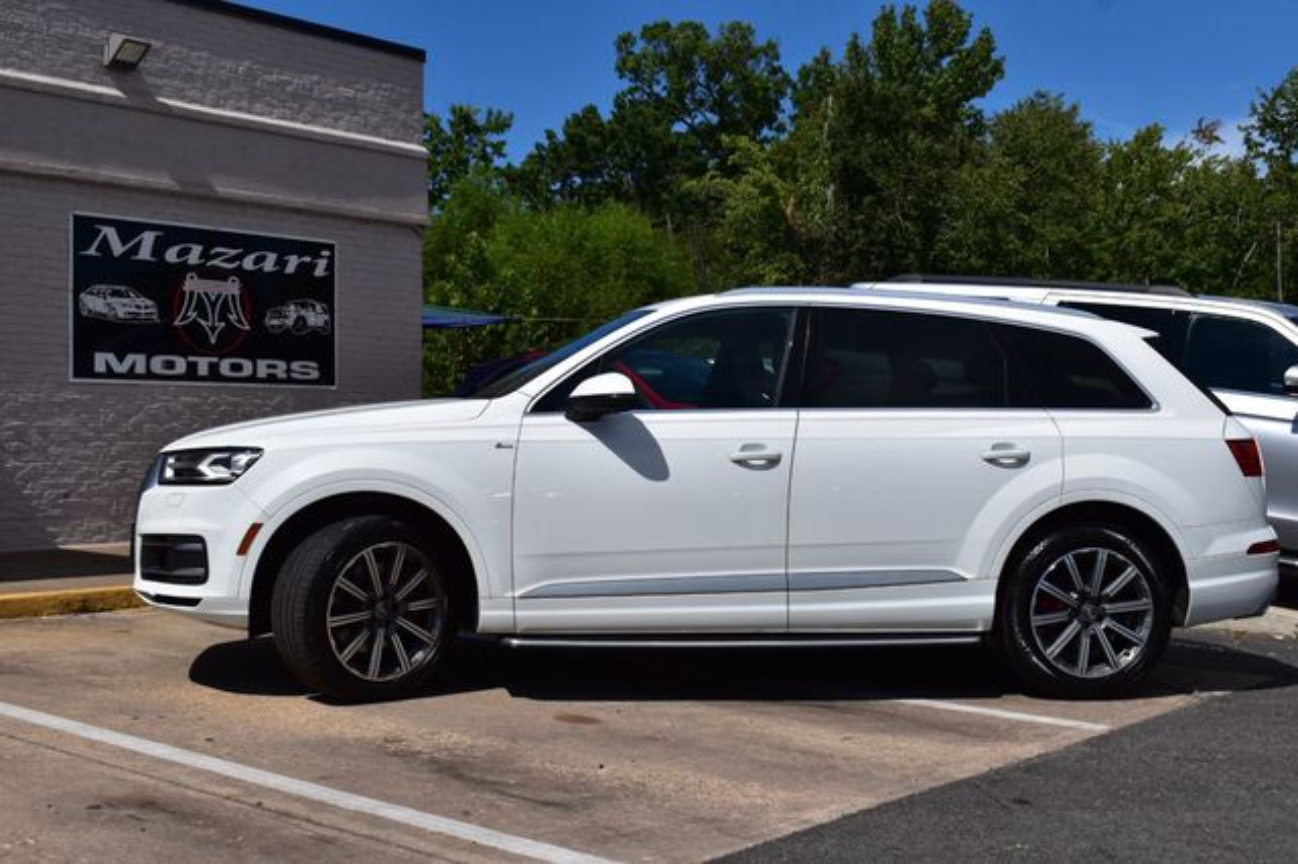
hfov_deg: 43.6
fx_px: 1622
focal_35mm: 45
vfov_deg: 29.8
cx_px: 649
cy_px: 432
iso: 200
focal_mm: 30
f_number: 11
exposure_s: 1/640
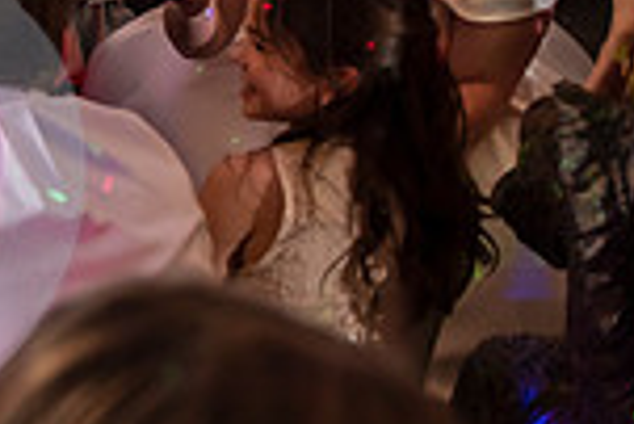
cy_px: -19
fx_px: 1622
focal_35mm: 92
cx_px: -407
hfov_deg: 18.6
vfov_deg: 14.6
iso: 1000
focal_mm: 24
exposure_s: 1/125
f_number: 2.8
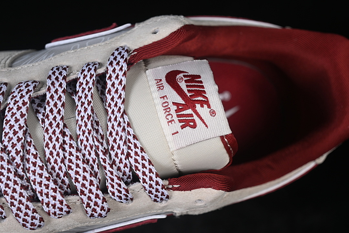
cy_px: 116
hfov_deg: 27.0
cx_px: 174
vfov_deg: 18.2
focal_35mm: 75
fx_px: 727
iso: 160
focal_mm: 50
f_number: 7.1
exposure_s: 1/80
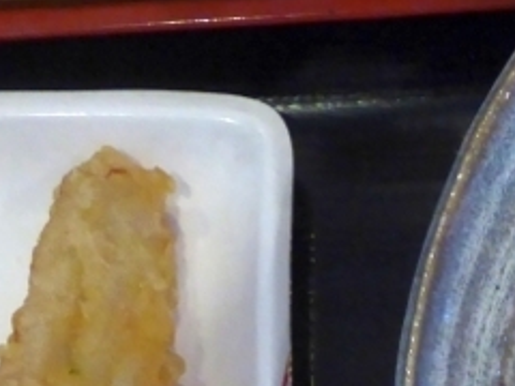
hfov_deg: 18.5
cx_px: 491
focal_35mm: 104
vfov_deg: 12.7
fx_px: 1547
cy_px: 744
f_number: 3.3
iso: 400
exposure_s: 1/15
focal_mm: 4.3
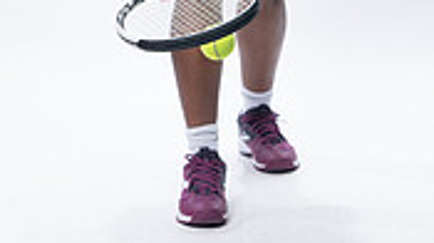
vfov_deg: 5.5
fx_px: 2483
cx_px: 169
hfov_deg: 10.0
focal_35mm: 216
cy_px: -278
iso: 200
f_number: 5.6
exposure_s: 1/250
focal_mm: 80
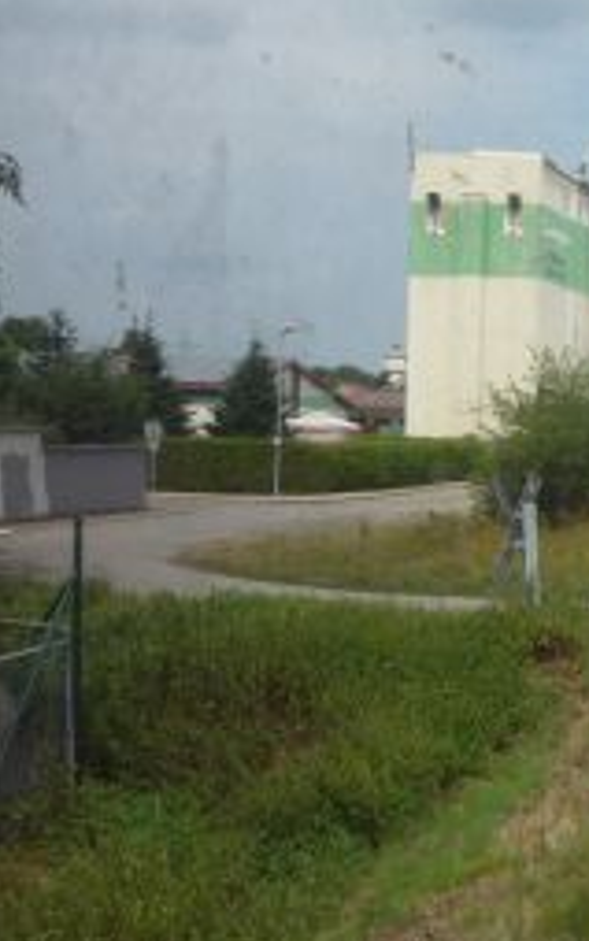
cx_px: 878
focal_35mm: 64
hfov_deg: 18.2
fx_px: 1642
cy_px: 508
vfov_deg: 32.0
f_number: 5.6
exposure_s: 1/500
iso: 100
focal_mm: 5.2
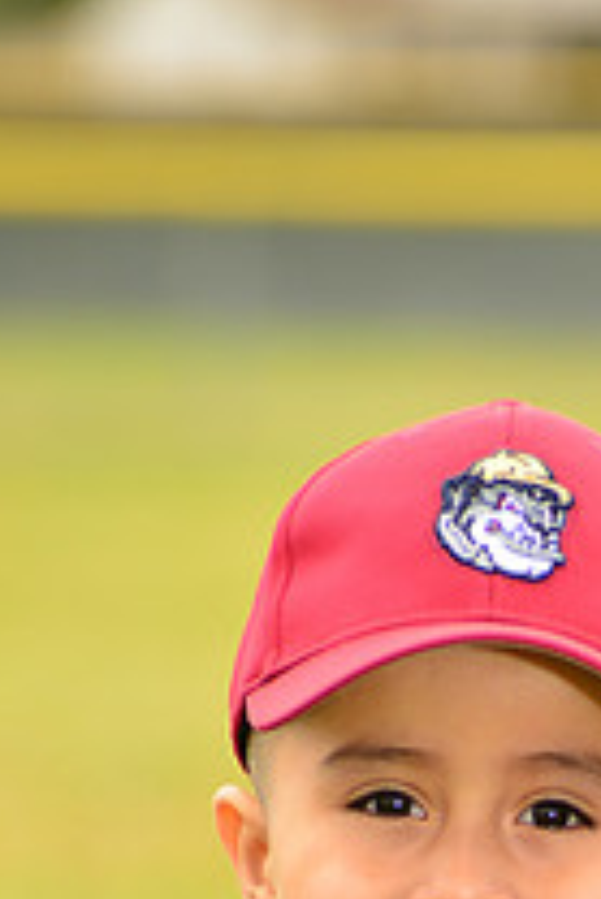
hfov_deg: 2.5
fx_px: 13949
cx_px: 525
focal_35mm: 558
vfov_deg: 3.7
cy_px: 1128
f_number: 5.6
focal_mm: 200
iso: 160
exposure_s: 1/250
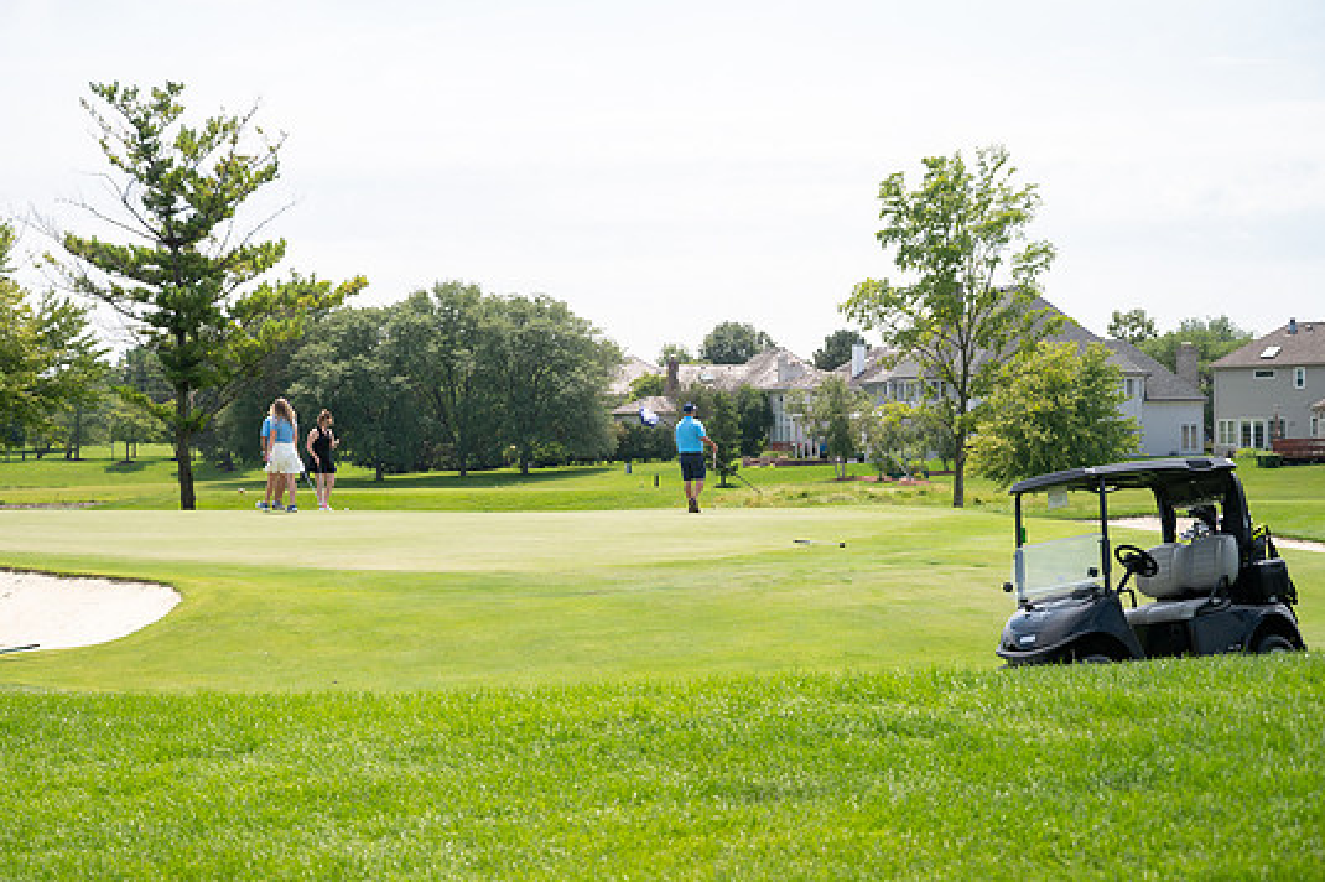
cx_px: 659
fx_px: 2795
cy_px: 436
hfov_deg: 26.7
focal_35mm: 76
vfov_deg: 17.9
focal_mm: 70
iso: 250
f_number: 5
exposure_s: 1/1250
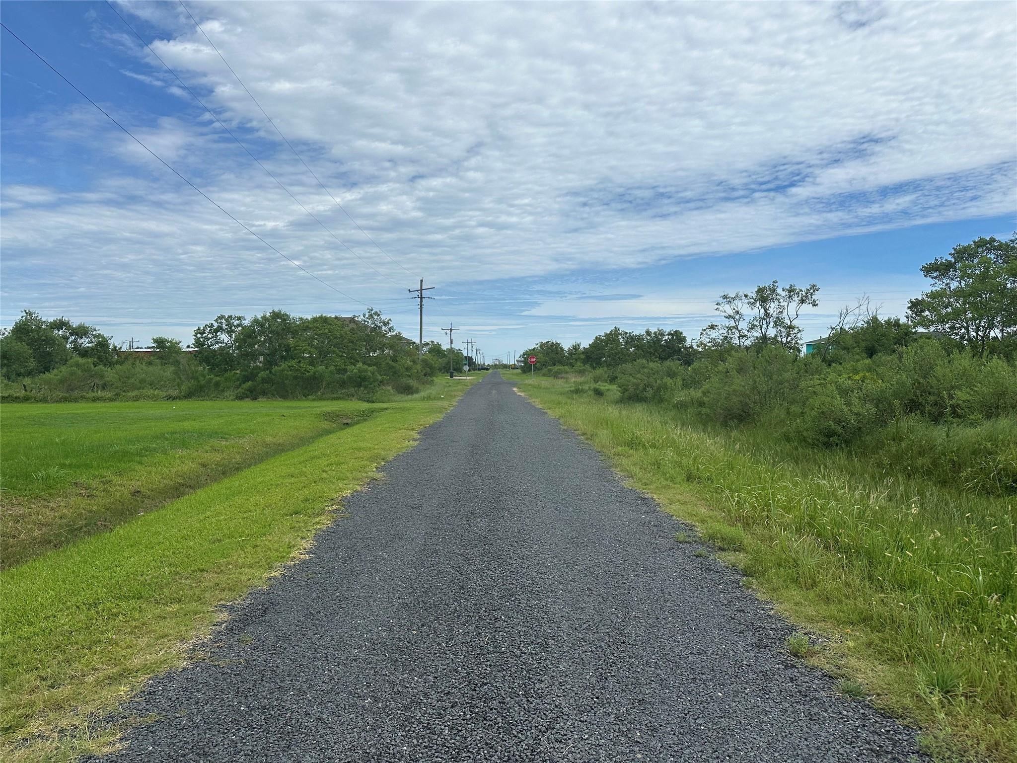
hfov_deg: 71.6
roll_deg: +0.7
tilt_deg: -1.1
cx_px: 508
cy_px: 382
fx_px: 705
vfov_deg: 56.8
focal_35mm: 24
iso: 80
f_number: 1.78
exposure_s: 1/5848
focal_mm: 6.86
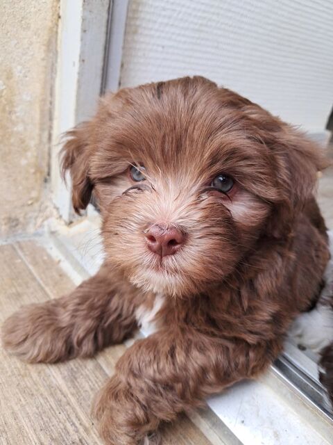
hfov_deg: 51.4
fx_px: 346
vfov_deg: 65.3
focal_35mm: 27
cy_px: 222
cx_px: 166
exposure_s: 1/100
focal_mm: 4
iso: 50
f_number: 1.8
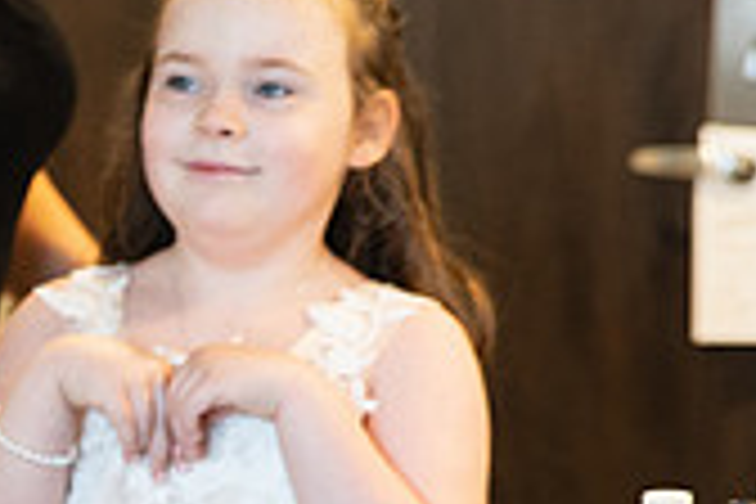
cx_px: -342
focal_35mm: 221
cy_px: 371
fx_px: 4641
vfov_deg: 6.2
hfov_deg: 9.1
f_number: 2.8
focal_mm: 64
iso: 2000
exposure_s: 1/200
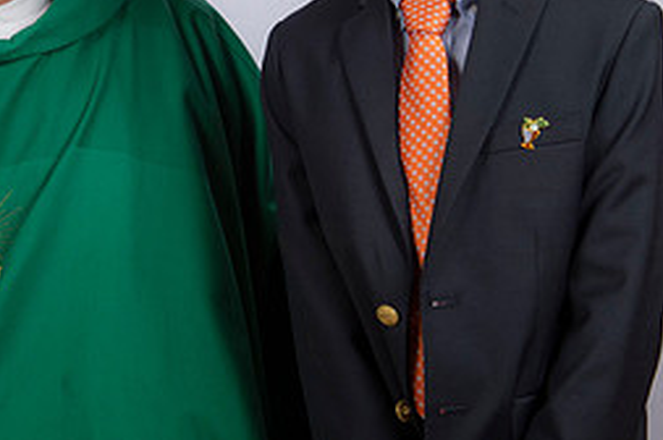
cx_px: 147
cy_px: 105
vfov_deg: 12.4
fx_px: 2023
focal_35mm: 110
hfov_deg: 18.5
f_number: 8
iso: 320
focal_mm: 48
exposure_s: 1/200
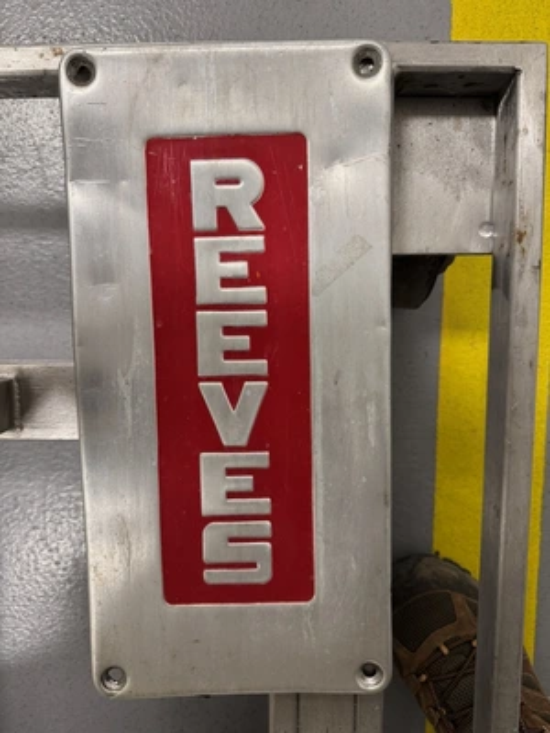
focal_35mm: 24
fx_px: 508
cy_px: 366
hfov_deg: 56.8
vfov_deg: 71.6
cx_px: 275
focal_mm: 6.76
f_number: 1.78
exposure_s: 1/60
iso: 320
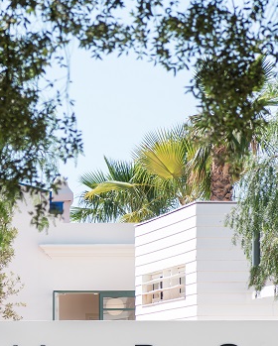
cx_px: -117
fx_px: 2895
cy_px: 234
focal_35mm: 282
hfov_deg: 5.5
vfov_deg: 6.8
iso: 100
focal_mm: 105
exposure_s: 1/500
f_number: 5.6
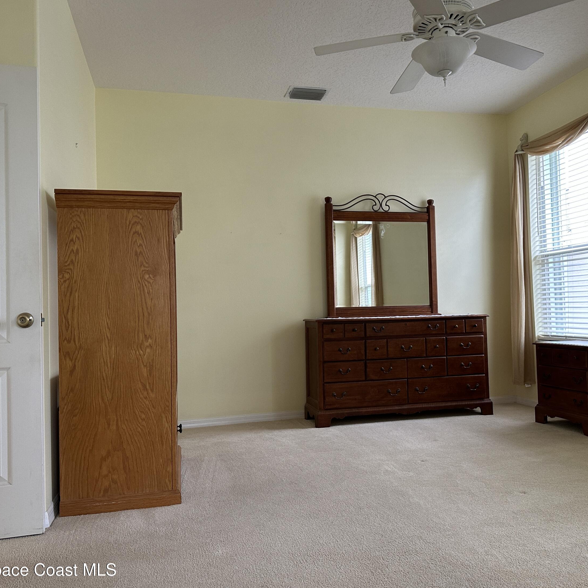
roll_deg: +1.1
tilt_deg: +1.6
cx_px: 327
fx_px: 557
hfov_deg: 55.5
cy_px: 296
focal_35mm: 29
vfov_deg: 55.6
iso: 160
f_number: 1.78
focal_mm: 6.86
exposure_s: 1/60
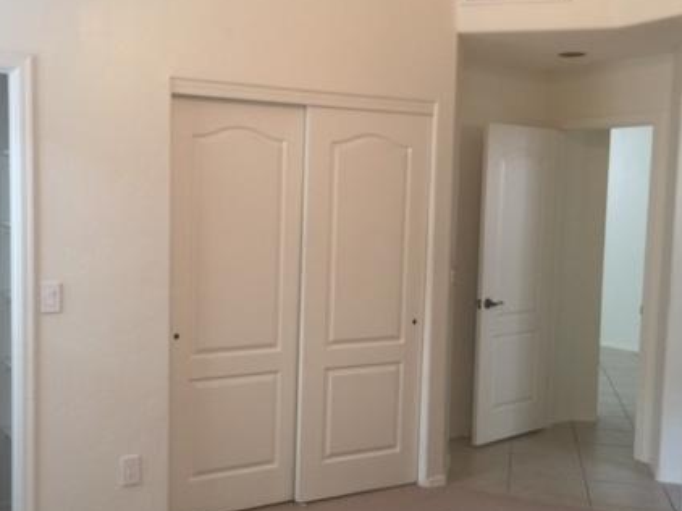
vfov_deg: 32.8
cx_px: 296
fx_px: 866
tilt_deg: -6.5
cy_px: 299
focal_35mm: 44
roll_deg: -1.2
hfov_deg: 42.9
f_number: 2.2
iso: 50
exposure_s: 1/15
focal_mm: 4.15
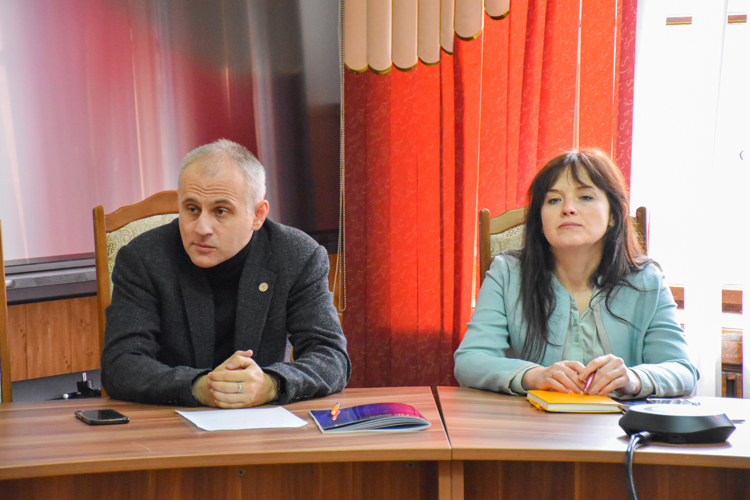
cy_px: 250
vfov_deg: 9.6
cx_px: 375
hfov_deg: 14.4
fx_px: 2969
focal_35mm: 142
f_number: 5.3
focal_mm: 95
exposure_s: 1/60
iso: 4500
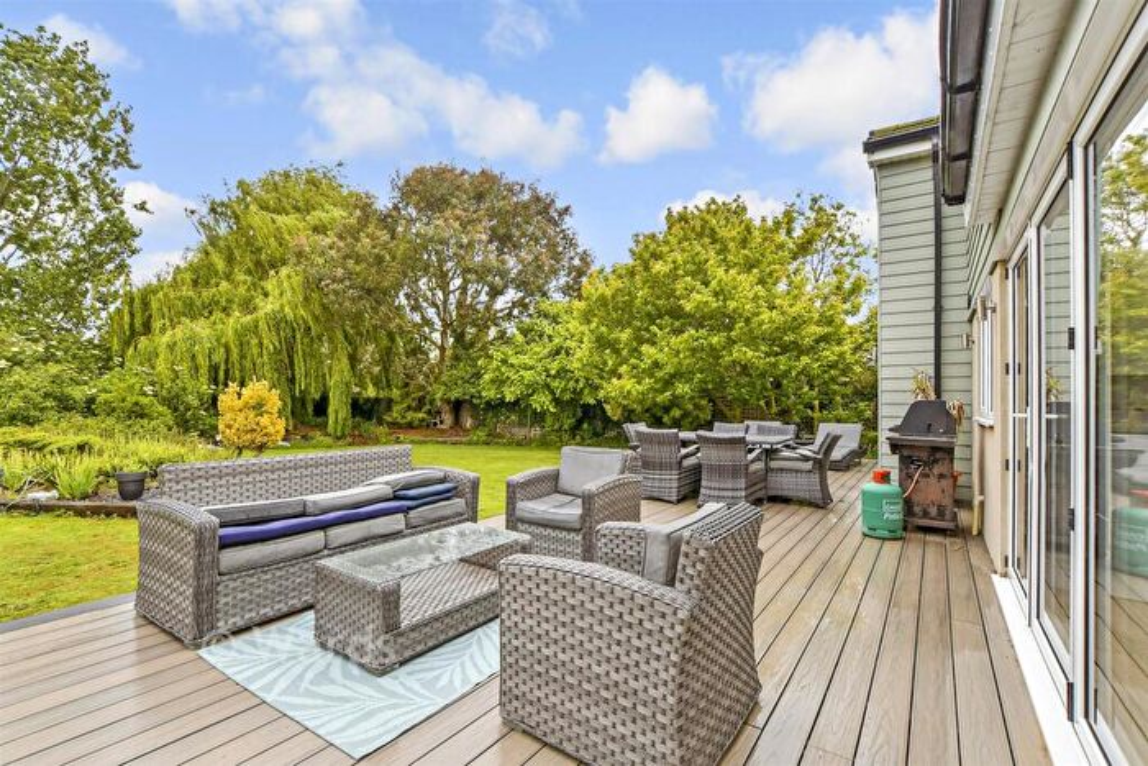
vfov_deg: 77.4
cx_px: 574
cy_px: 383
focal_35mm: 15
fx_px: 478
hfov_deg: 100.4
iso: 160
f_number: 8
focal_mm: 10
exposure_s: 1/100
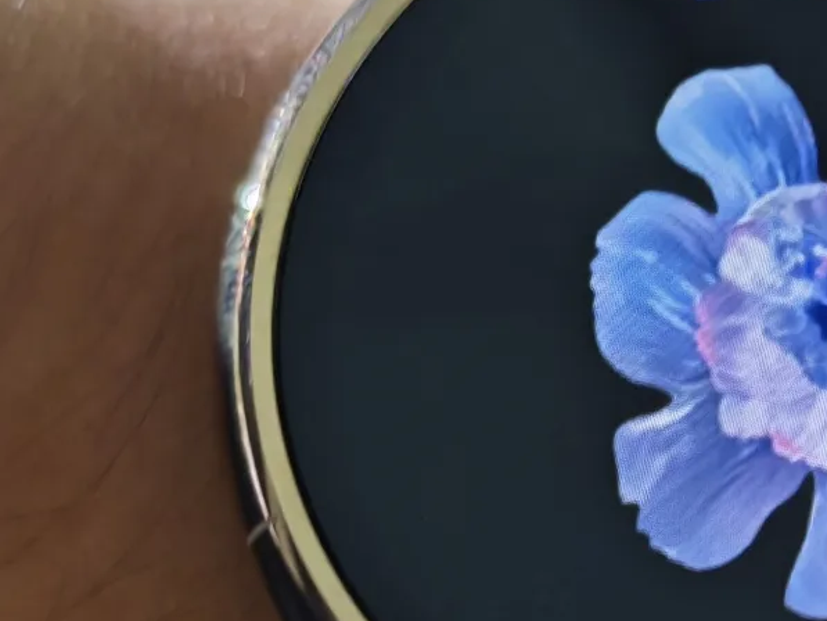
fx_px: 3680
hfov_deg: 12.5
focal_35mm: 154
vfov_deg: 9.6
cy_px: 575
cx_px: 964
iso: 160
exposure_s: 1/50
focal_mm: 5.4
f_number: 1.6
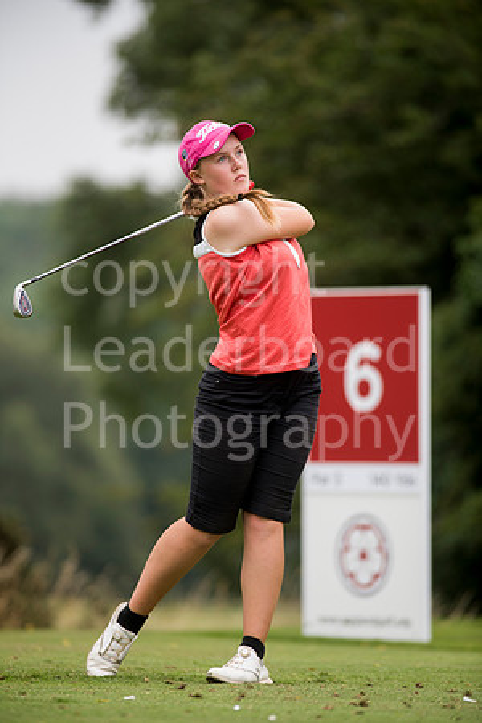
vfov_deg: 6.9
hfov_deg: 4.6
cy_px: 362
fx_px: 6025
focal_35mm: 300
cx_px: 241
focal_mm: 300
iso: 800
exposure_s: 1/1250
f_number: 4
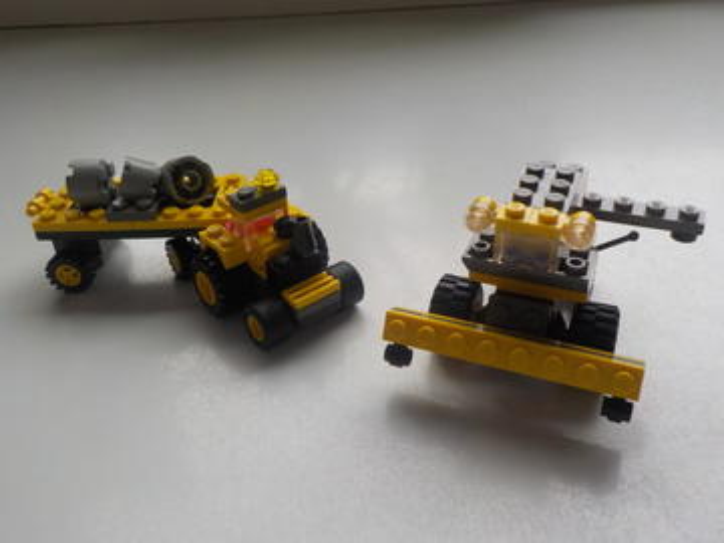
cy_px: 272
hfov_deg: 60.0
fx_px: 627
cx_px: 362
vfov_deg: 46.8
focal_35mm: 30
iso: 125
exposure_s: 1/160
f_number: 3.3
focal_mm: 4.1
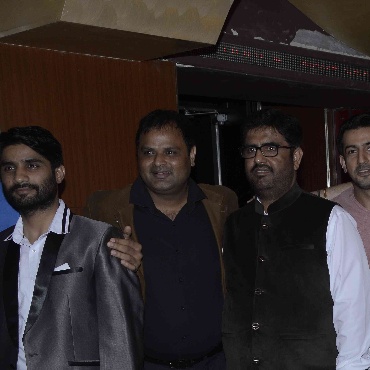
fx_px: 822
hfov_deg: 23.7
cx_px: 415
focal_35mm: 68
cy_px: 280
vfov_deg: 25.0
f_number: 8
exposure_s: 1/160
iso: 400
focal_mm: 22
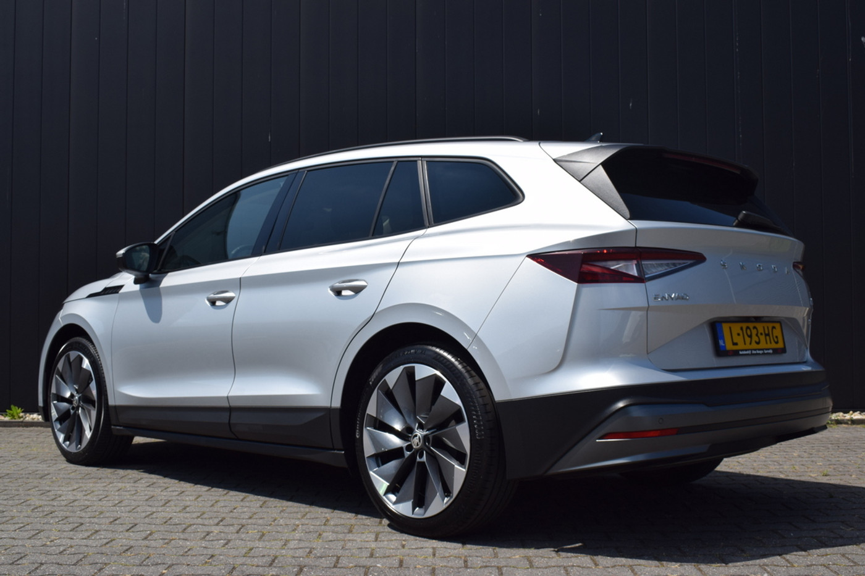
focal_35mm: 42
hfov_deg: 46.4
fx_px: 1009
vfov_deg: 31.9
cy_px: 288
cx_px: 432
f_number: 11
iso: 200
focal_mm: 28
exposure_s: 1/500
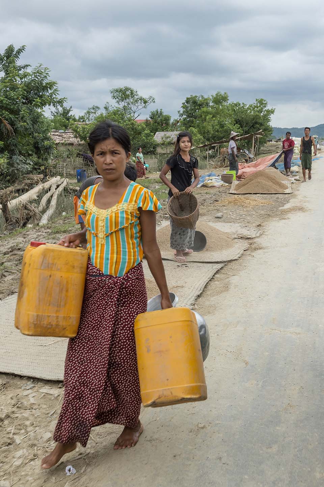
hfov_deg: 35.0
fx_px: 513
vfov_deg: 50.7
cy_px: 244
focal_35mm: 38
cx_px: 162
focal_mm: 38
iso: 1250
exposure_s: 1/500
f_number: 18
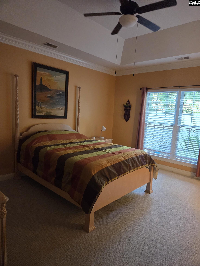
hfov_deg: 58.9
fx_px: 177
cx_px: 100
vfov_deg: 73.9
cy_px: 133
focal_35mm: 23
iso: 1600
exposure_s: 1/120
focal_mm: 5.4
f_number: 1.8
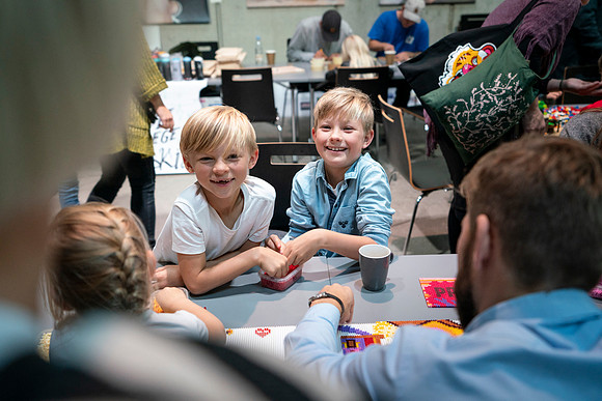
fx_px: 585
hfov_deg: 54.4
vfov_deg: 37.9
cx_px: 301
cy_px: 200
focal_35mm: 35
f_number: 2.8
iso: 2500
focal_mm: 35
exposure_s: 1/160
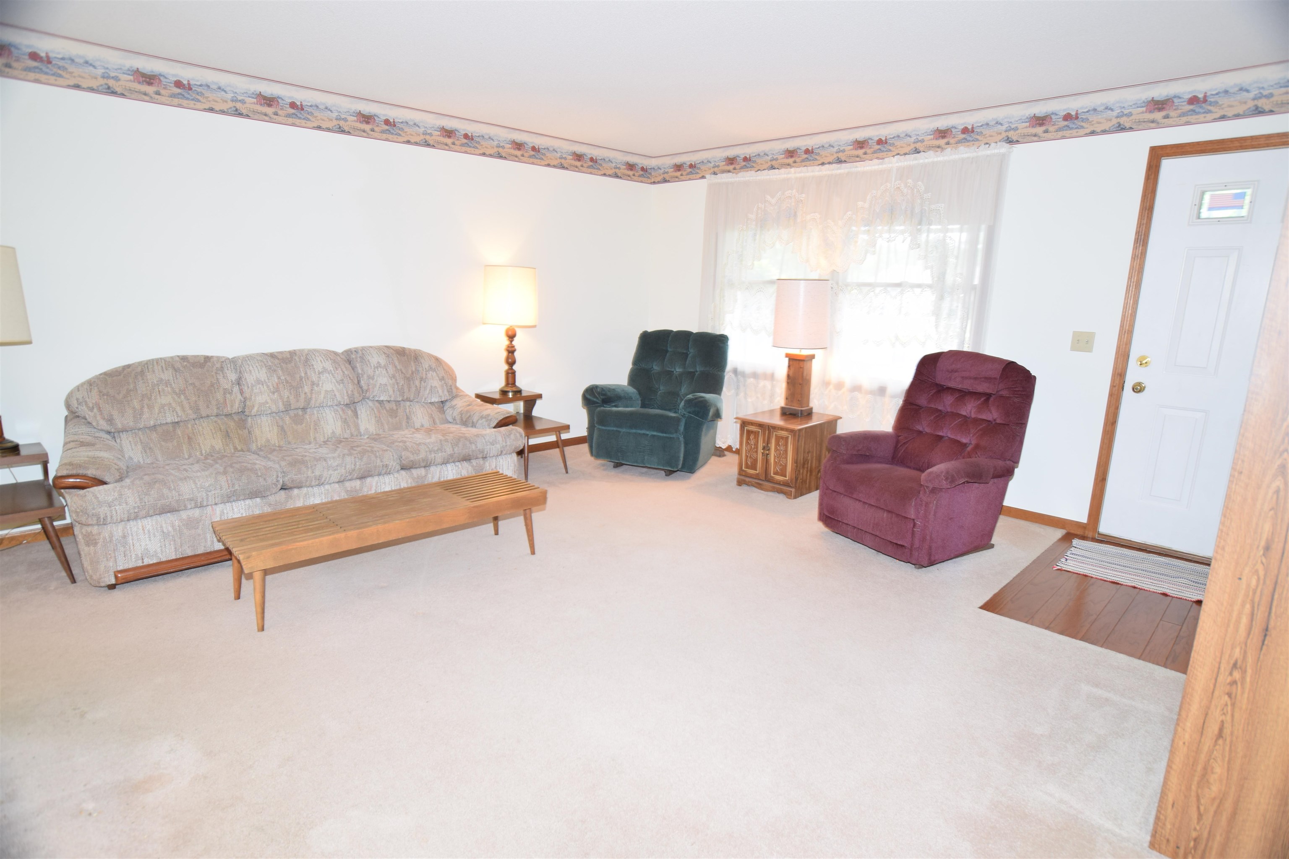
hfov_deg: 90.0
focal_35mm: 18
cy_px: 430
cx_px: 644
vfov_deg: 67.4
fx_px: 644
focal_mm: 12
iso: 400
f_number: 4.8
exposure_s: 1/20
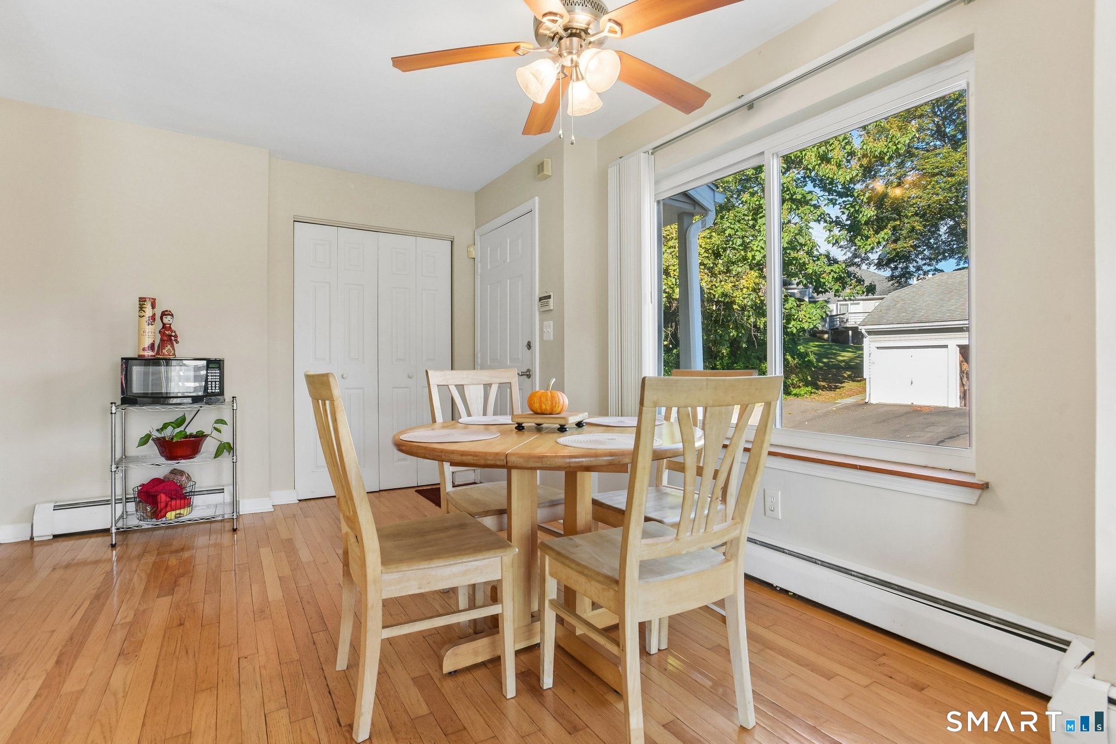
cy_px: 372
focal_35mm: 17
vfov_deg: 70.4
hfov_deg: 93.3
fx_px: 527
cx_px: 558
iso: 400
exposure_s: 1/40
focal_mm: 17
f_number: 11
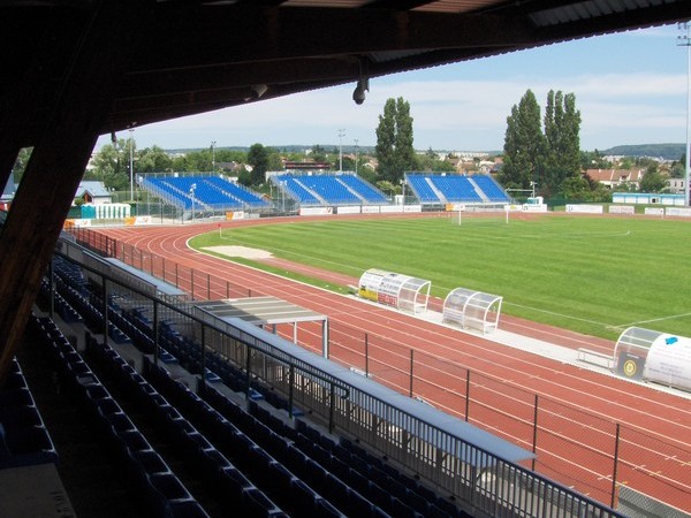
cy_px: 259
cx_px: 346
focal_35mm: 41
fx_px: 818
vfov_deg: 35.1
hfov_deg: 45.8
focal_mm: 6.5
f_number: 7.7
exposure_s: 1/275
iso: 100
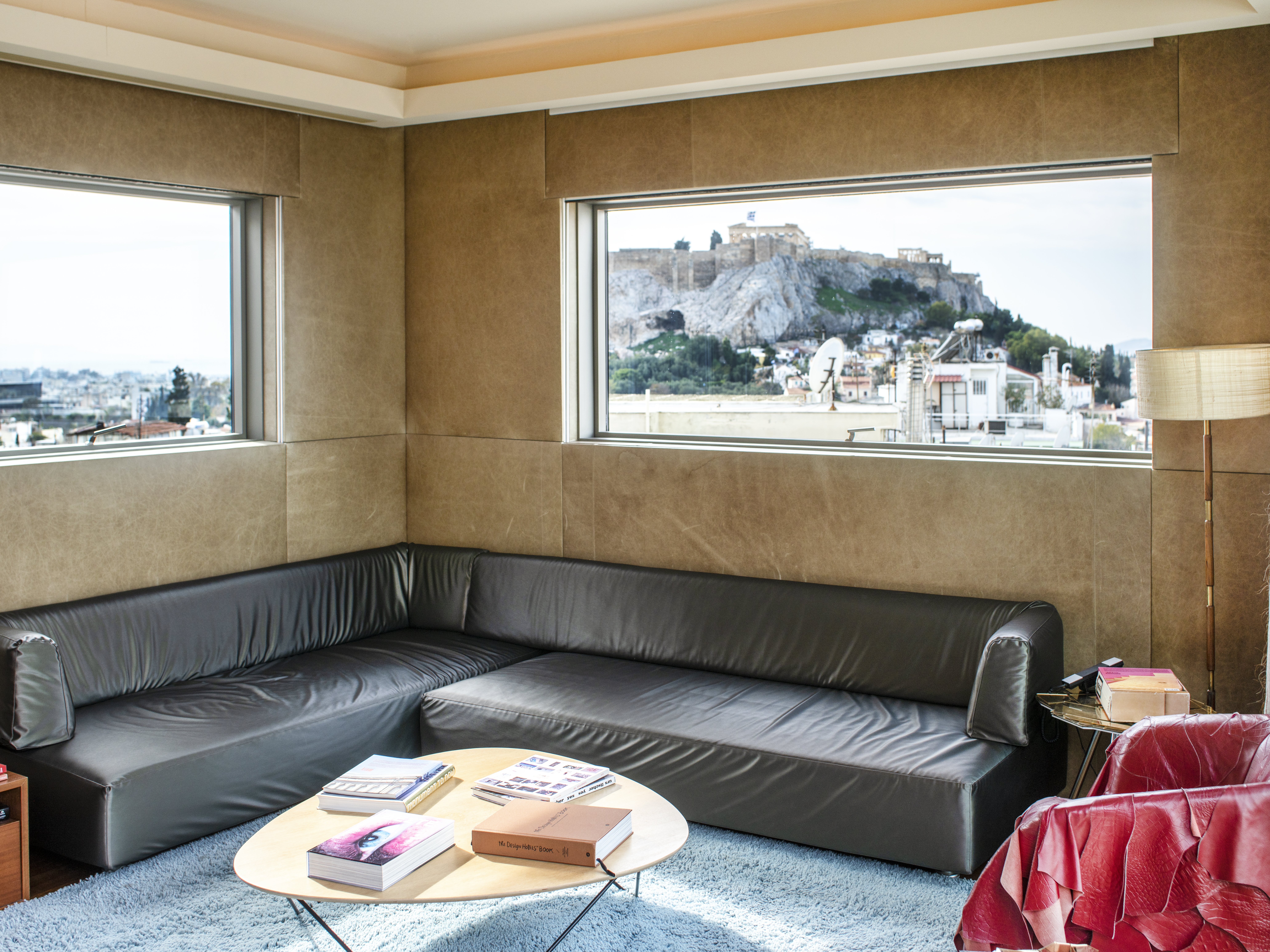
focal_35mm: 35
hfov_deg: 52.6
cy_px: 476
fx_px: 1284
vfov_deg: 40.7
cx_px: 635
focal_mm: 45
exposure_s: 1/125
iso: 100
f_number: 8
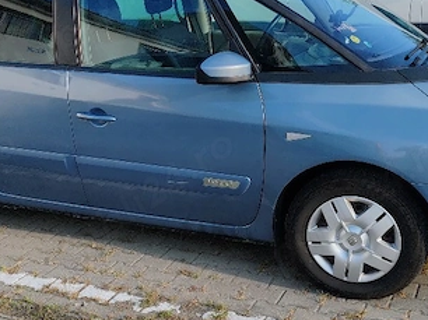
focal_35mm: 53
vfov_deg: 27.4
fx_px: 655
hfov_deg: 36.2
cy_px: 208
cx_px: 199
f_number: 1.9
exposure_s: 1/476
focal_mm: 6.12
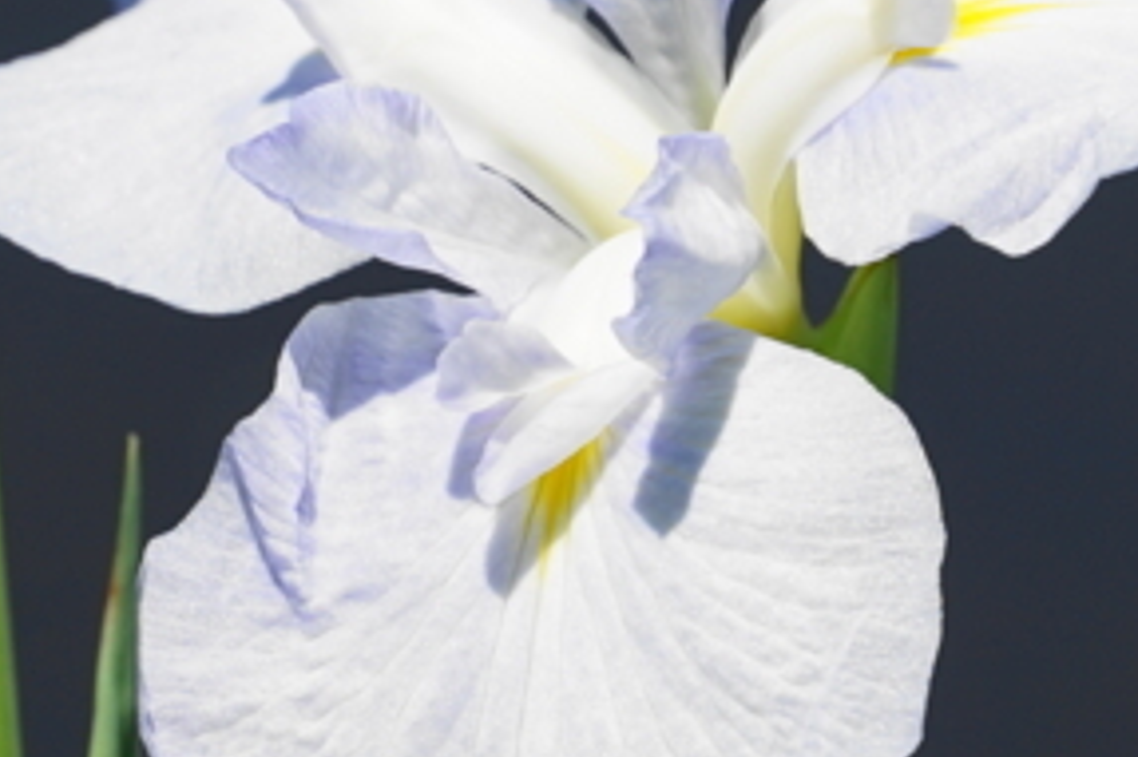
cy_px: 311
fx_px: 33835
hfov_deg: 1.9
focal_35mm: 1071
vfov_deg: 1.3
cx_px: 872
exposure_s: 1/500
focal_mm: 300
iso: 100
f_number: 6.3
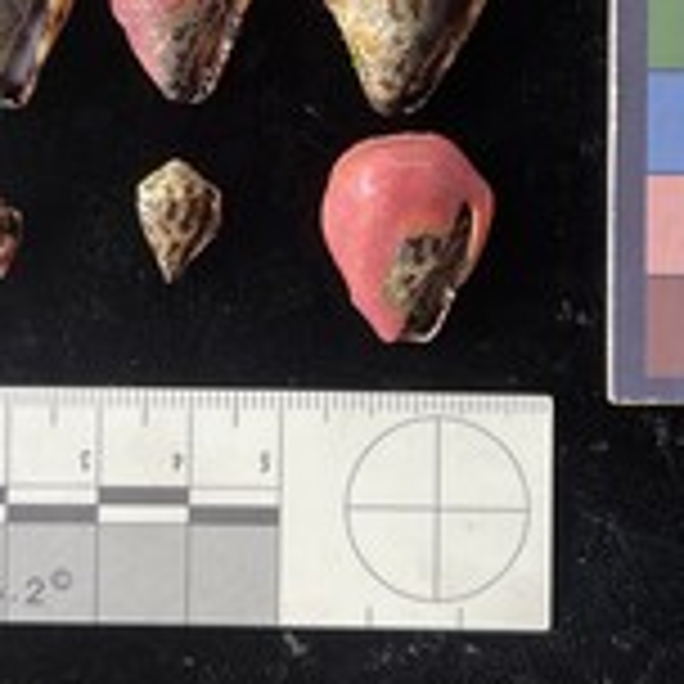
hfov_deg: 29.1
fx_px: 1319
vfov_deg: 28.6
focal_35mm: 59
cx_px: 320
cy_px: 155
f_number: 1.8
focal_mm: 3
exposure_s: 1/120
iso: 50
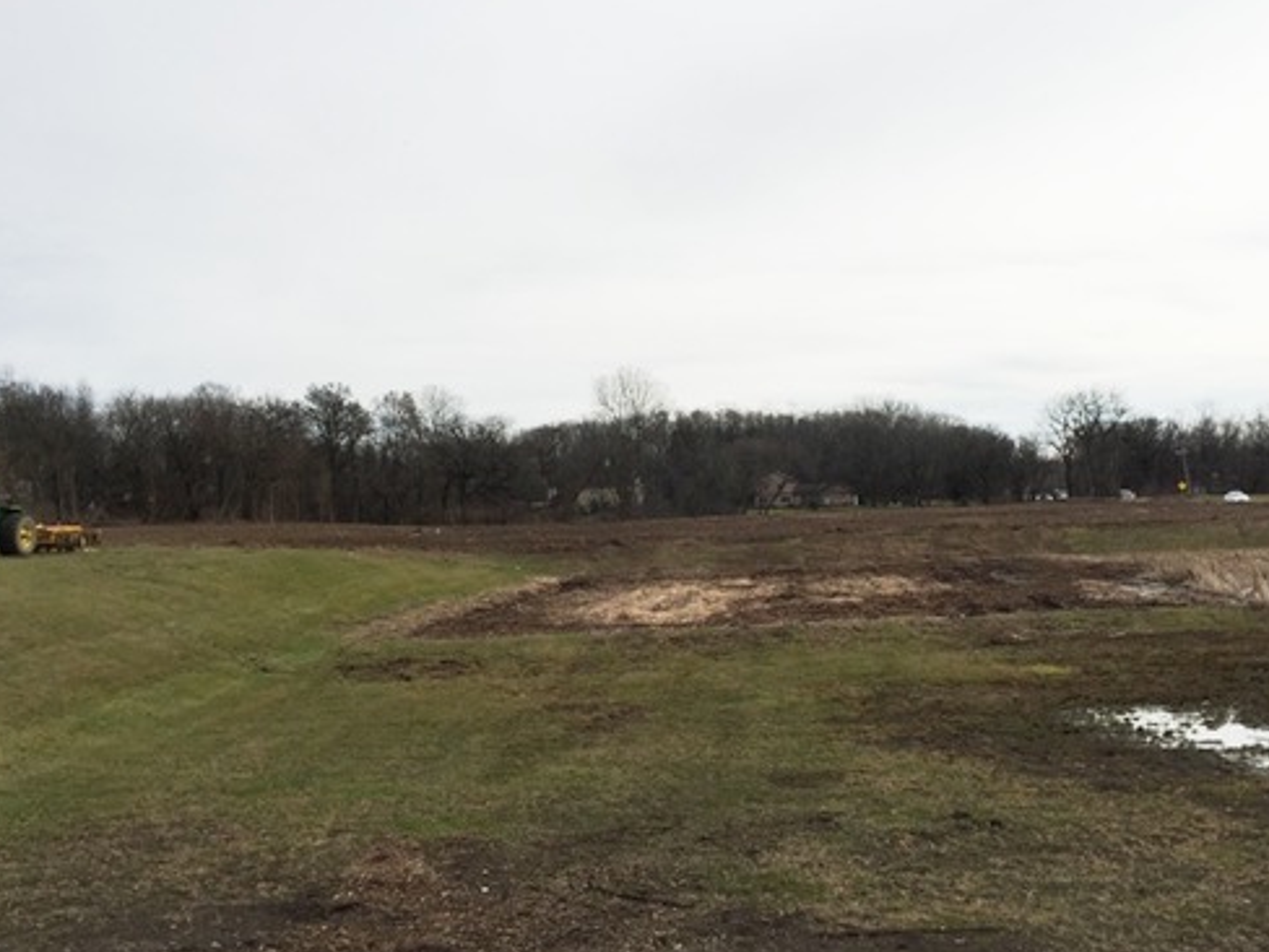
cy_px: 466
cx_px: 715
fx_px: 1393
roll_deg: +2.9
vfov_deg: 37.7
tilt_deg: +1.1
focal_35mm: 38
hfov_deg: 48.9
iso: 32
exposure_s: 1/2475
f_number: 2.2
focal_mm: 4.15
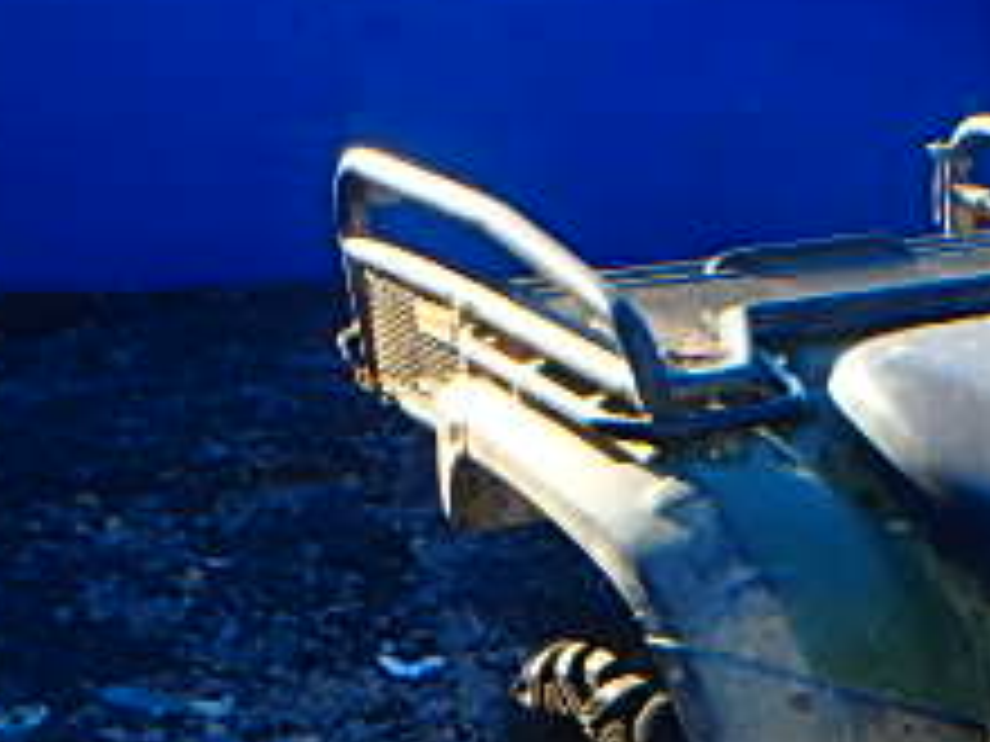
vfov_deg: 21.3
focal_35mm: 61
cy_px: 1012
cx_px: 1300
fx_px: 1745
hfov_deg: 26.6
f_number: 3.5
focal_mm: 3.7
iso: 125
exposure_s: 1/250
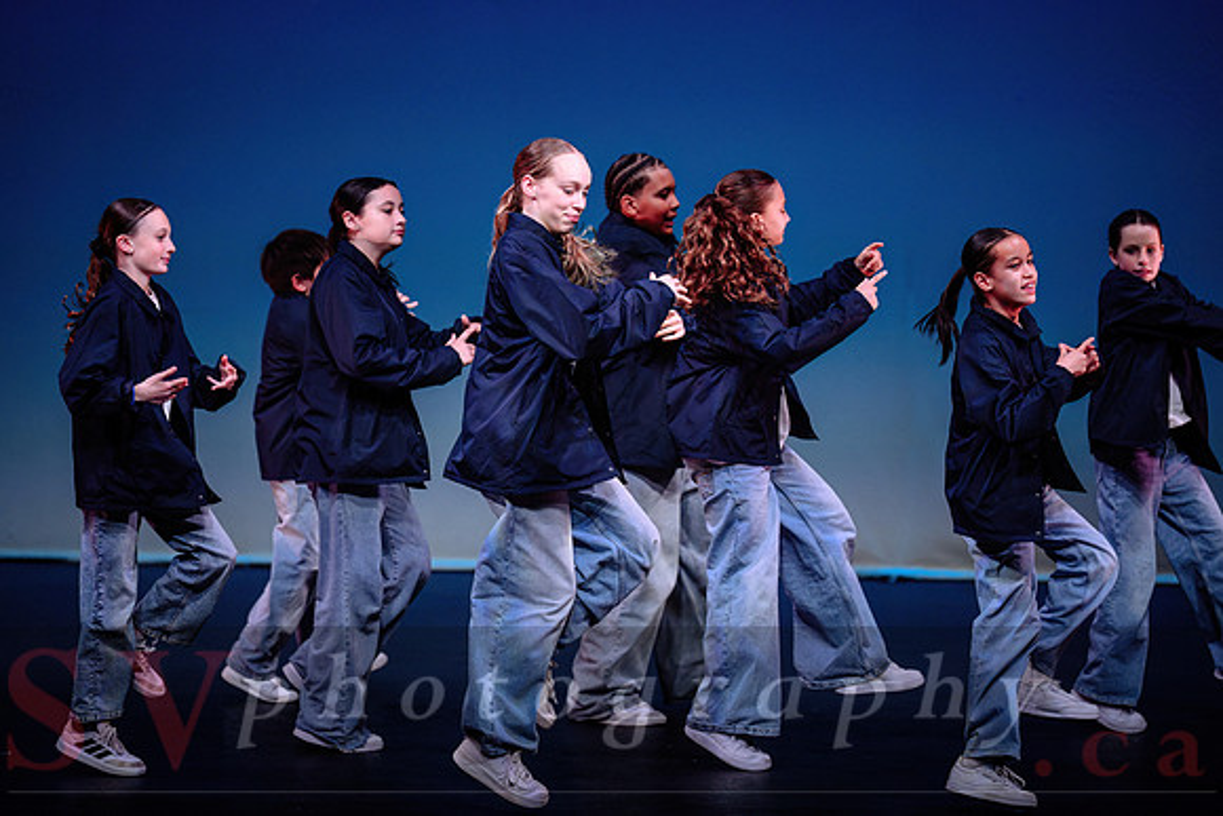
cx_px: 612
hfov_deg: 11.1
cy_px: 408
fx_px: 6286
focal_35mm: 185
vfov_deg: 7.4
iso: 1600
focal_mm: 185
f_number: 2.8
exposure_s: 1/640
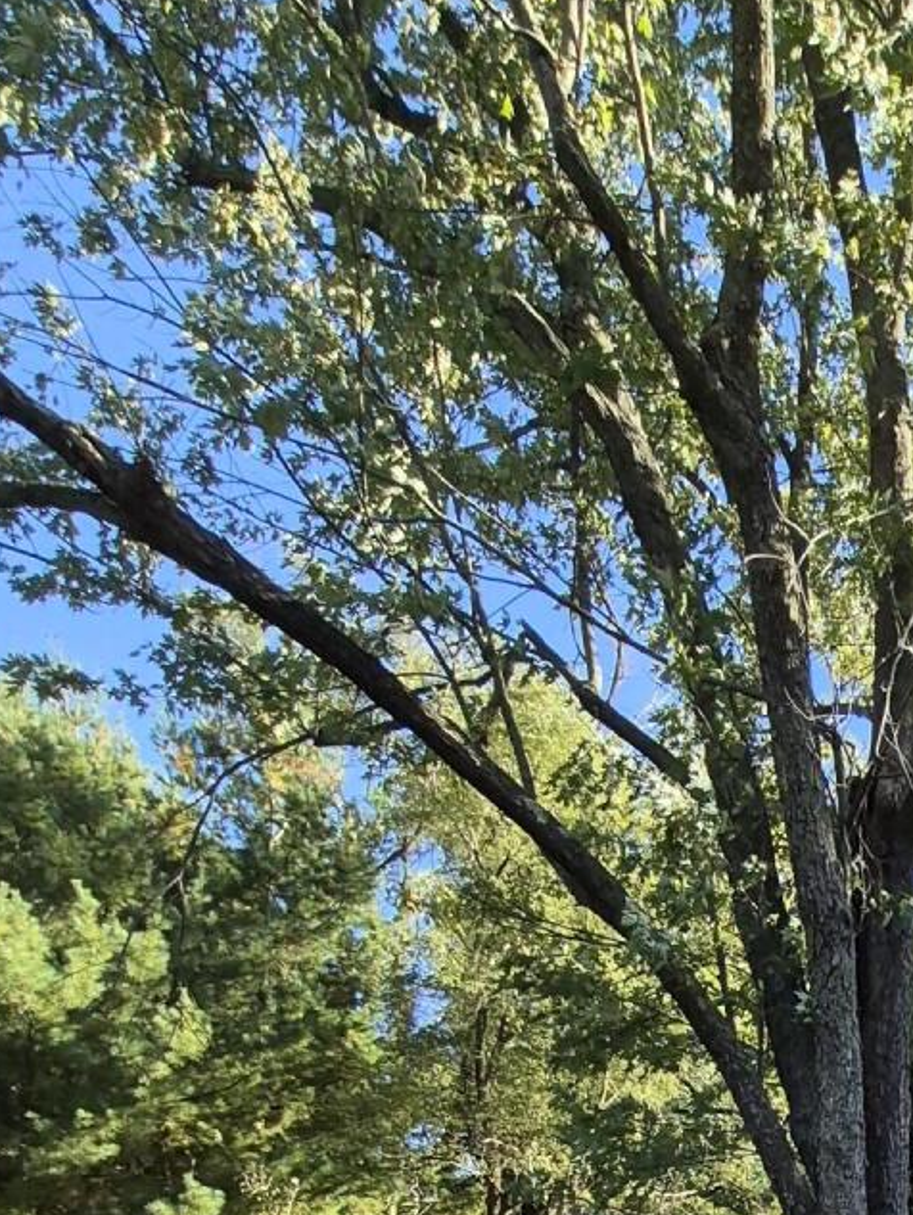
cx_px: 1201
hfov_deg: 28.5
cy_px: 1466
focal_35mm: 41
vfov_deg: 35.6
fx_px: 1441
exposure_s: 1/626
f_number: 2.2
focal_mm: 1.74
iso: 40
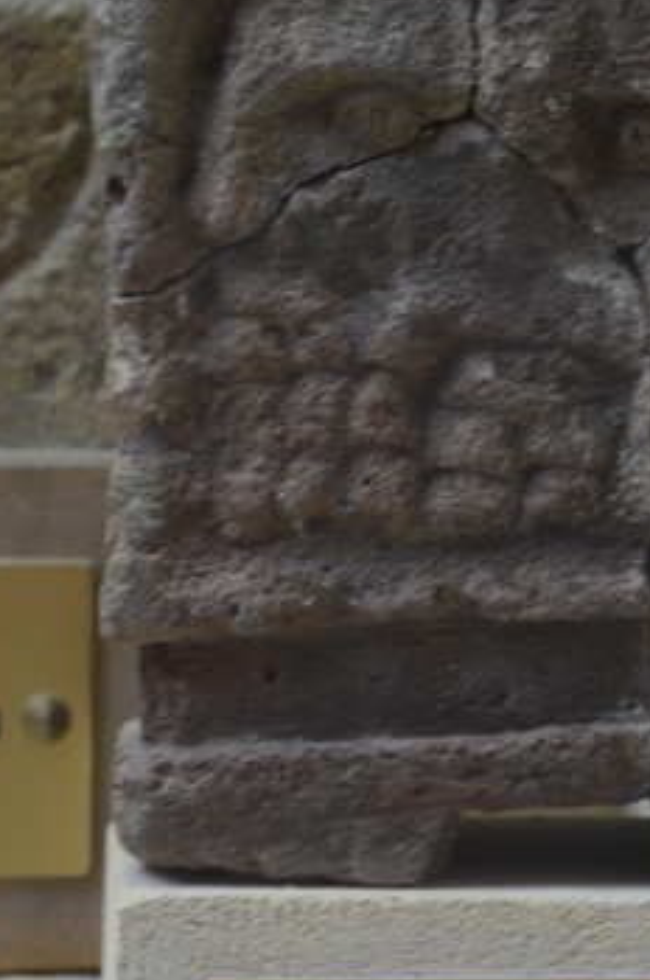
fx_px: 8510
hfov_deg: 4.4
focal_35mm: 313
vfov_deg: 6.6
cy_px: 325
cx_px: 538
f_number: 5.6
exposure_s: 1/80
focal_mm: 110
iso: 1000
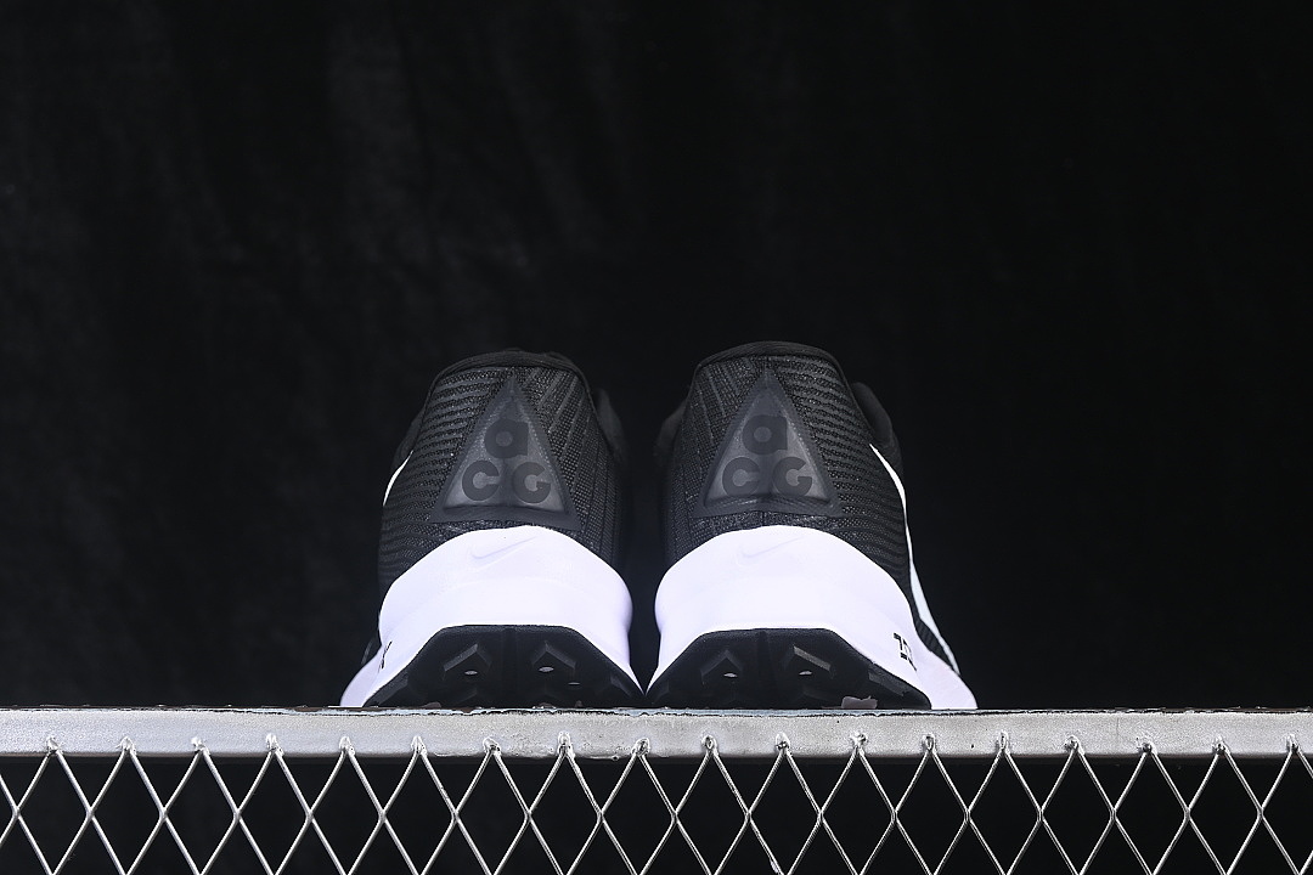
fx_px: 2735
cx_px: 656
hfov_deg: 27.0
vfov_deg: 18.2
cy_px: 438
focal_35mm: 75
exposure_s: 1/60
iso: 160
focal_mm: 50
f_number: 6.3
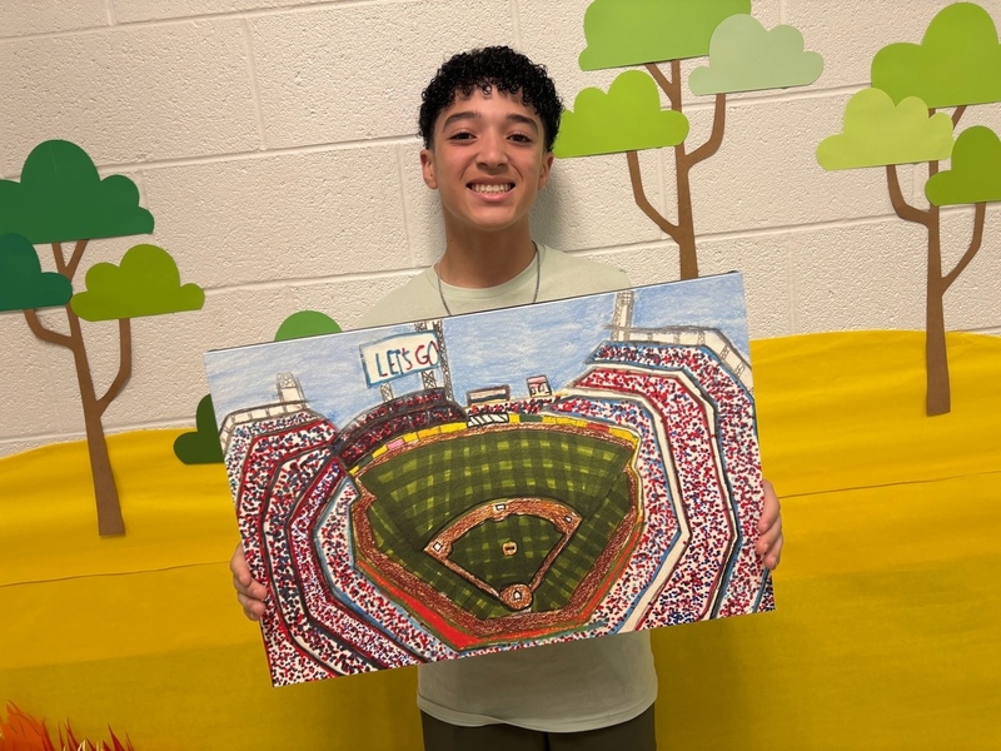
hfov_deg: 67.3
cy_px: 376
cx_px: 500
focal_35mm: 26
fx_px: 752
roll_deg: +5.9
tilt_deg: -12.3
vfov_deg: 53.1
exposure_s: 1/60
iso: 100
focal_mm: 5.96
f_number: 1.6
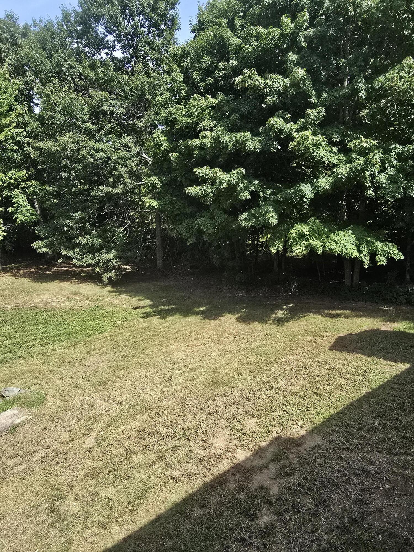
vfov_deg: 106.2
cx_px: 207
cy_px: 276
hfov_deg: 89.9
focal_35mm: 13
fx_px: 207
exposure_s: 1/1248
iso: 50
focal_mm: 2.2
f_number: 2.2
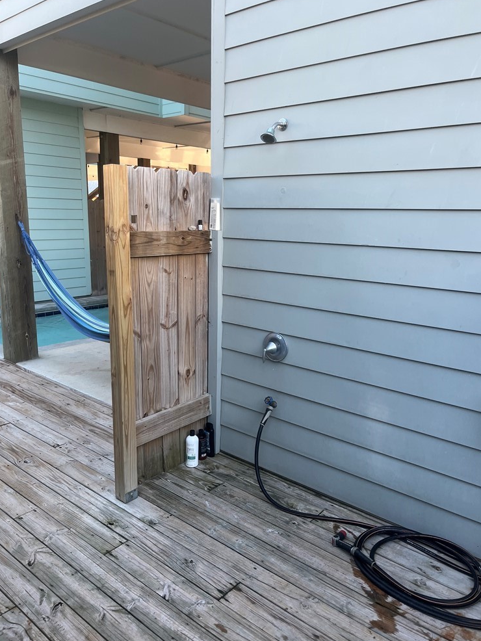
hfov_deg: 51.4
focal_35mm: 27
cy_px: 314
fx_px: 500
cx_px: 246
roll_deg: -0.5
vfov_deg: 65.3
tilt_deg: -13.6
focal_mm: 5.1
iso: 40
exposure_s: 1/122
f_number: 1.6
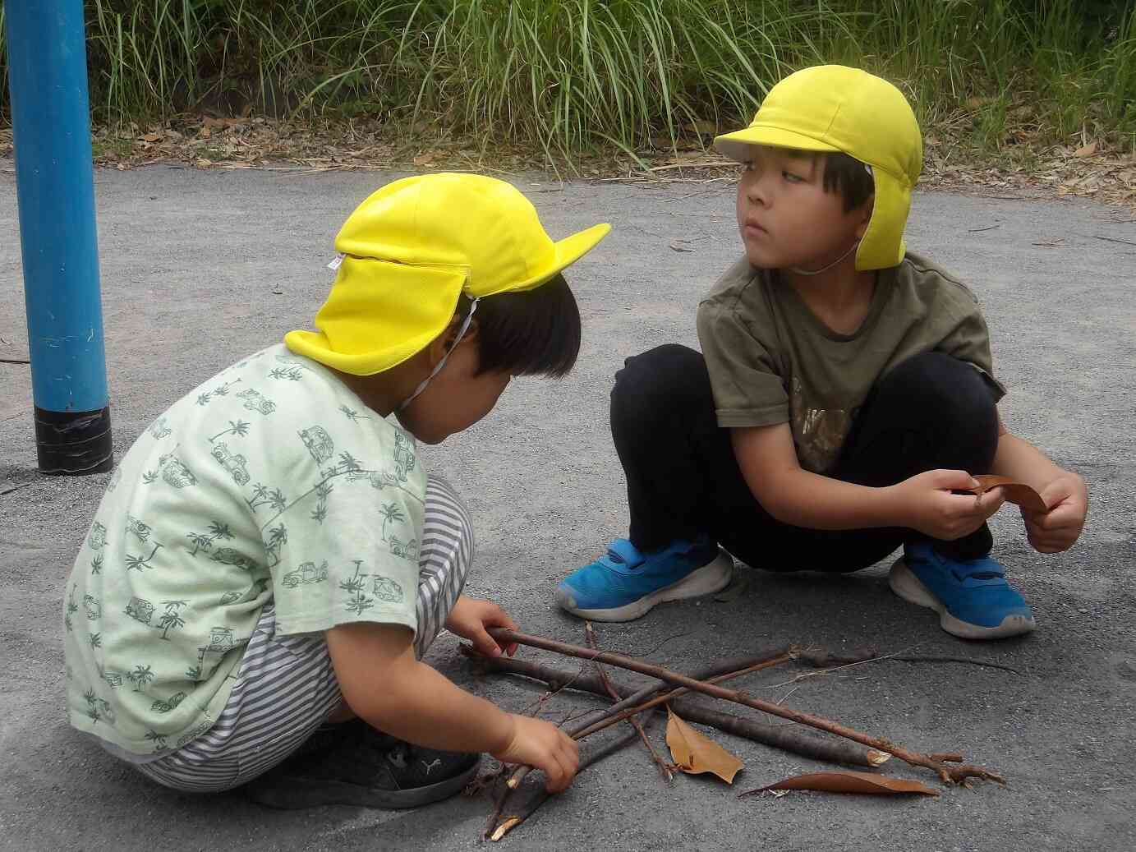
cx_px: 568
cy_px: 426
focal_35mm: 53
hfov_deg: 36.2
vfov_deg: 27.5
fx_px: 1739
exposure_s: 1/456
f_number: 4.2
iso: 100
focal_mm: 9.4
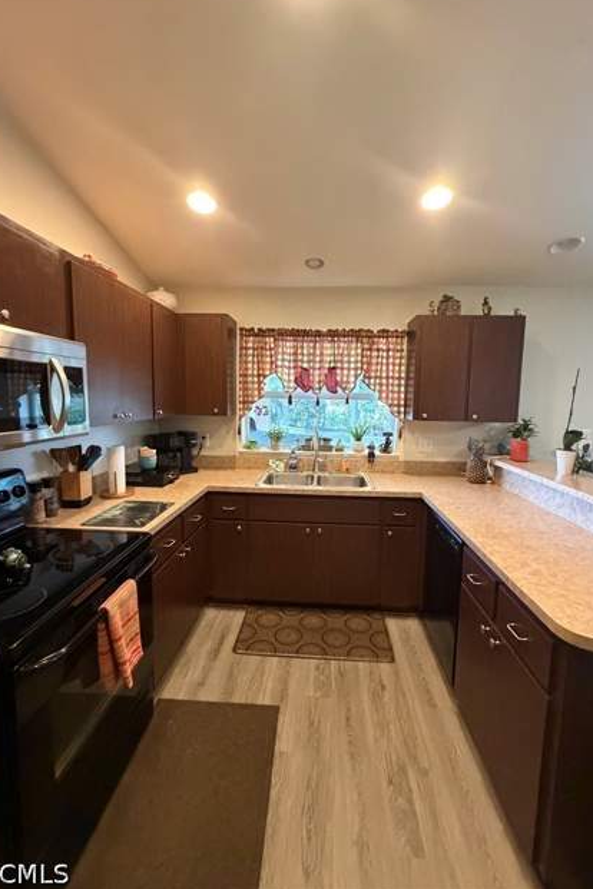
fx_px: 371
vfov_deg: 100.4
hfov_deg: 77.3
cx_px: 301
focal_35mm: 15
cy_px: 437
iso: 1000
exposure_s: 1/60
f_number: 2.2
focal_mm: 2.22
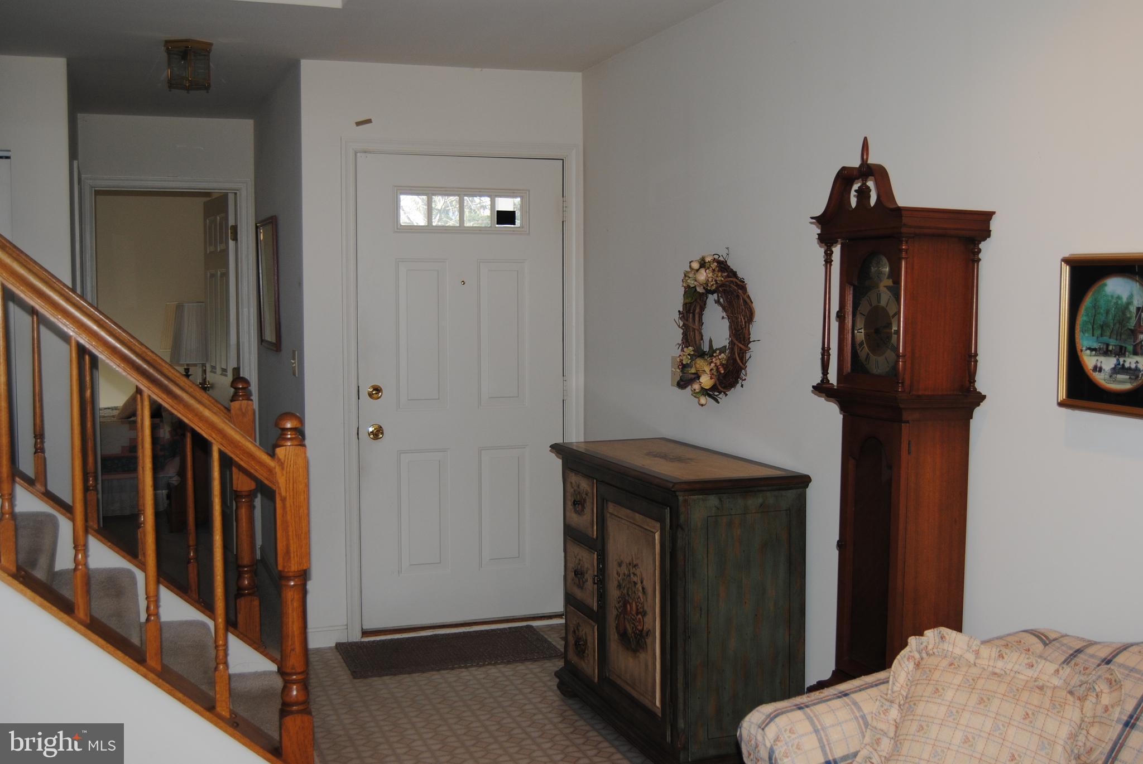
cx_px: 572
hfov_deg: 49.5
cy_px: 382
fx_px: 1239
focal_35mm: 39
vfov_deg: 34.3
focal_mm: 26
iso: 200
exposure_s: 1/60
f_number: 4
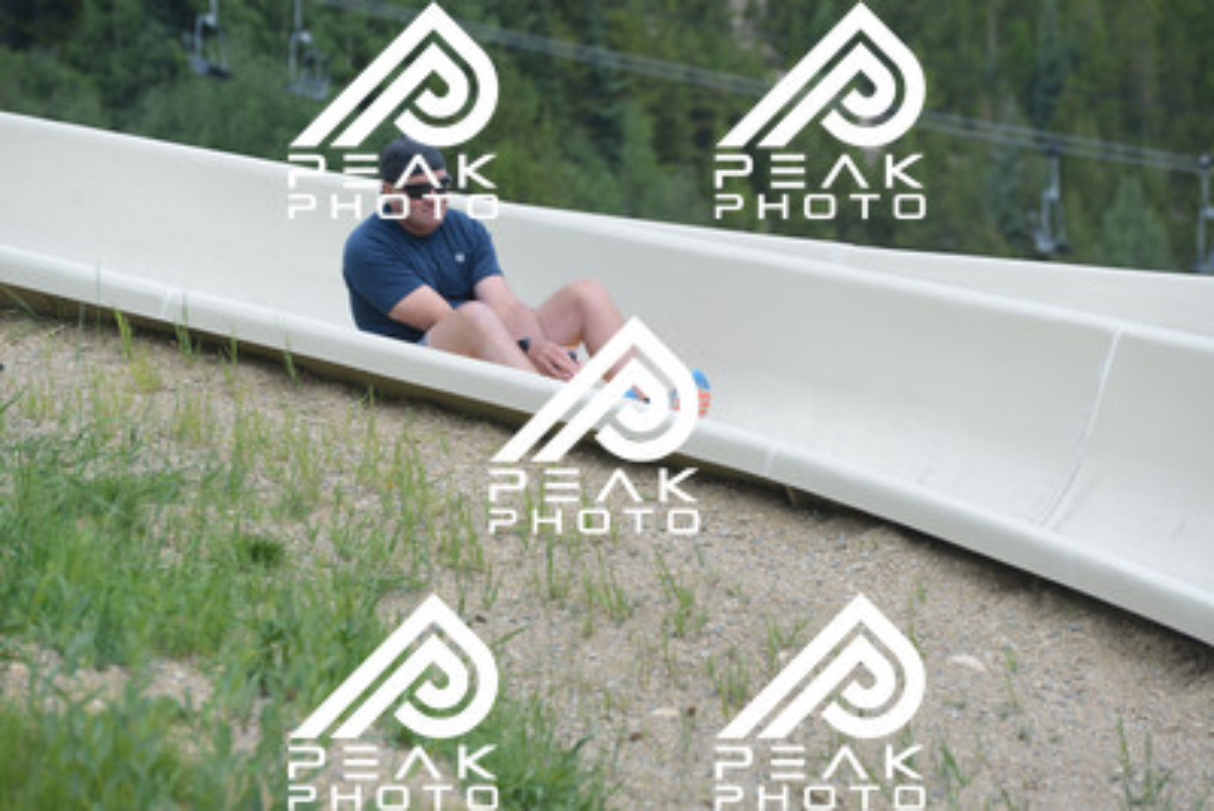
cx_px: 607
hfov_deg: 10.5
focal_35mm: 195
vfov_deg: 7.0
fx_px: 6578
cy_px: 406
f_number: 6.3
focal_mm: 195
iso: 500
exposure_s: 1/640
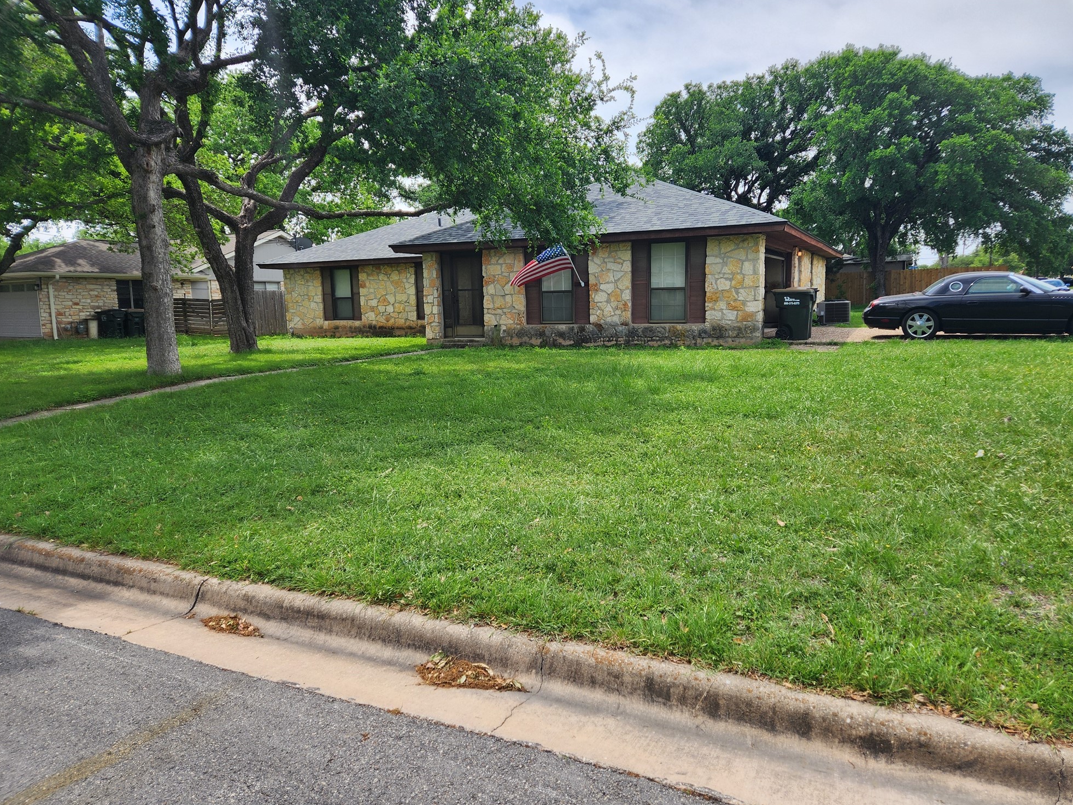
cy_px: 389
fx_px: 744
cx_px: 552
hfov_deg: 71.6
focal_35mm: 24
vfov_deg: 56.8
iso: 20
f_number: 1.8
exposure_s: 1/1117
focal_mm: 5.4
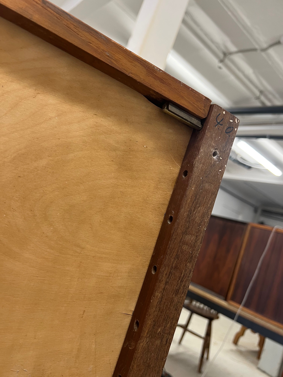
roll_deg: -20.0
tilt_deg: +7.4
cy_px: 188
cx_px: 142
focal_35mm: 26
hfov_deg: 53.1
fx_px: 283
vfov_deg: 67.3
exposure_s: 1/50
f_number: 1.5
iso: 100
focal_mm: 5.7
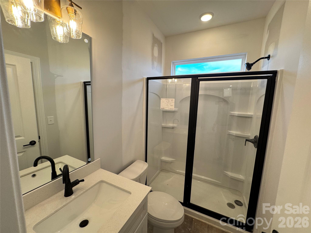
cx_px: 156
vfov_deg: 85.7
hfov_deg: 102.1
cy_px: 116
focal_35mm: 14
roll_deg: -0.8
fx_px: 126
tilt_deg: -8.5
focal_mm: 2.22
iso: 100
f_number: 2.2
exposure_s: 1/120
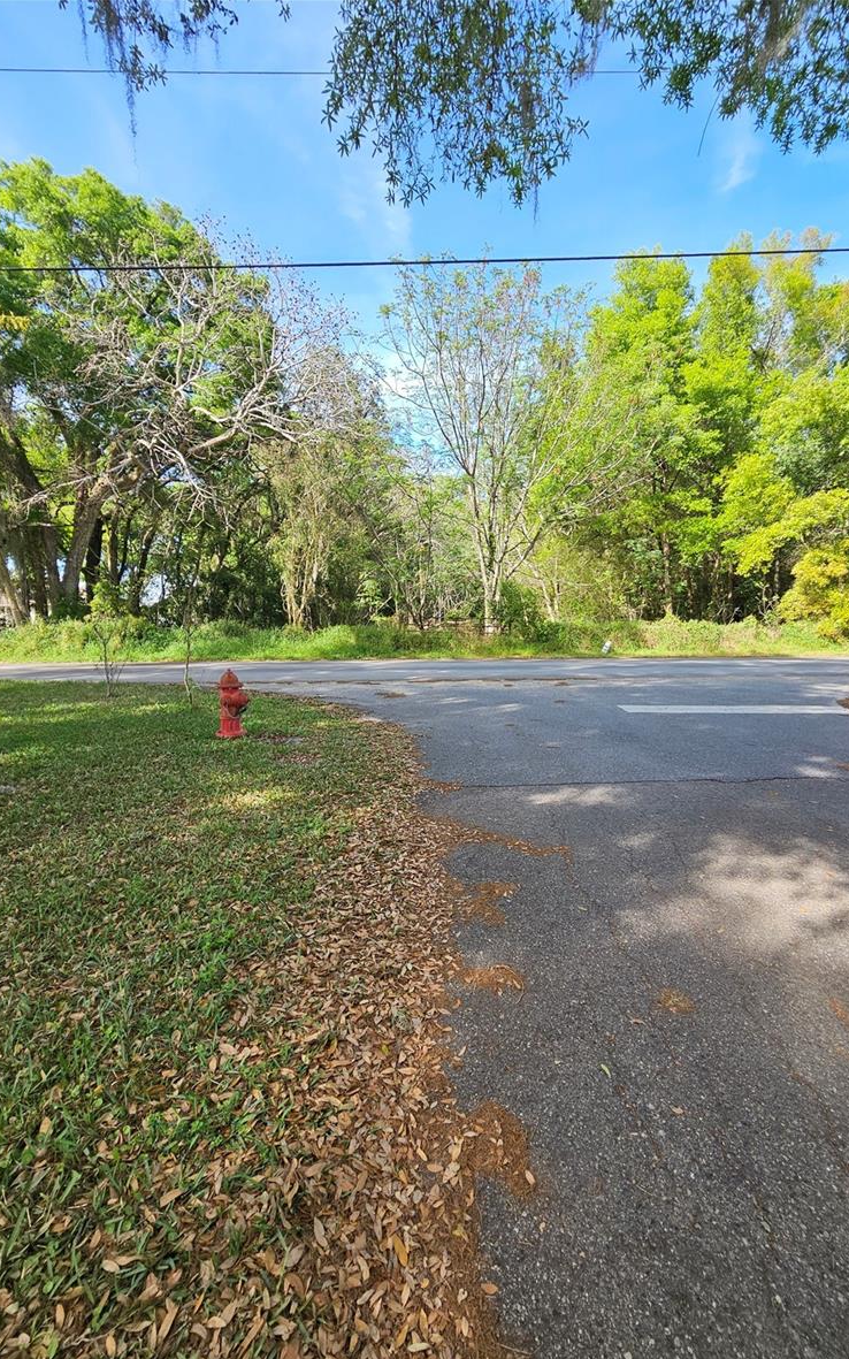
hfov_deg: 78.5
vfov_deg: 105.3
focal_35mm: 14
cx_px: 452
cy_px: 689
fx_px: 518
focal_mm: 2.2
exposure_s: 1/487
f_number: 2.2
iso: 50
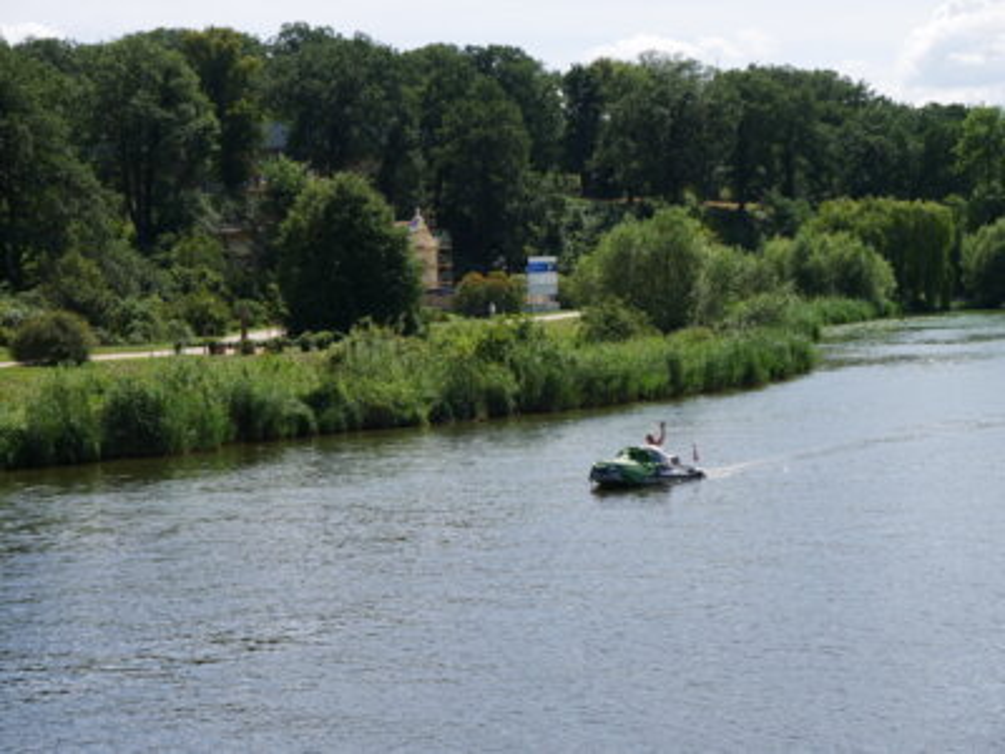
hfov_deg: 23.3
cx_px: 502
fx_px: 2439
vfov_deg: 17.6
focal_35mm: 84
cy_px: 377
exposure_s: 1/400
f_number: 9
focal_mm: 42
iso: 200
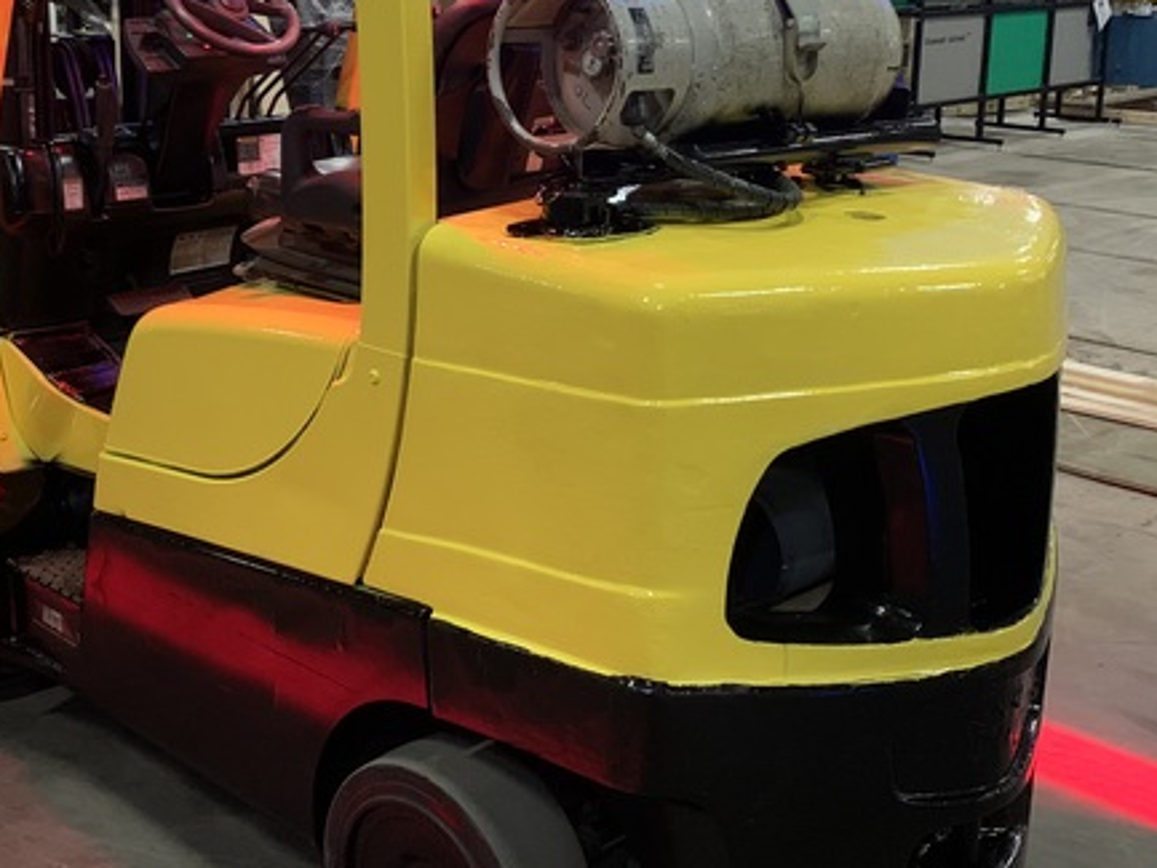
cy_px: 302
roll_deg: -1.1
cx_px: 369
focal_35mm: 48
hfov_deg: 39.1
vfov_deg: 30.1
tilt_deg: -13.8
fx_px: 1605
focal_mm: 4.25
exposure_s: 1/35
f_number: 1.8
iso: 400
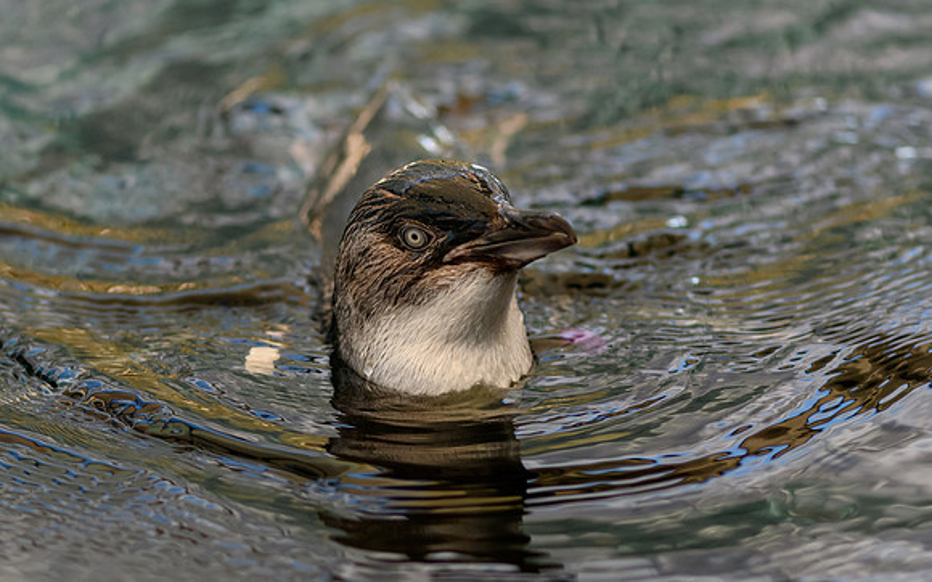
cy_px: 342
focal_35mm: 193
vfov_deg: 6.8
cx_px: 448
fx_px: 4912
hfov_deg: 10.8
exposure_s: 1/4000
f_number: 3
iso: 1600
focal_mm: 105
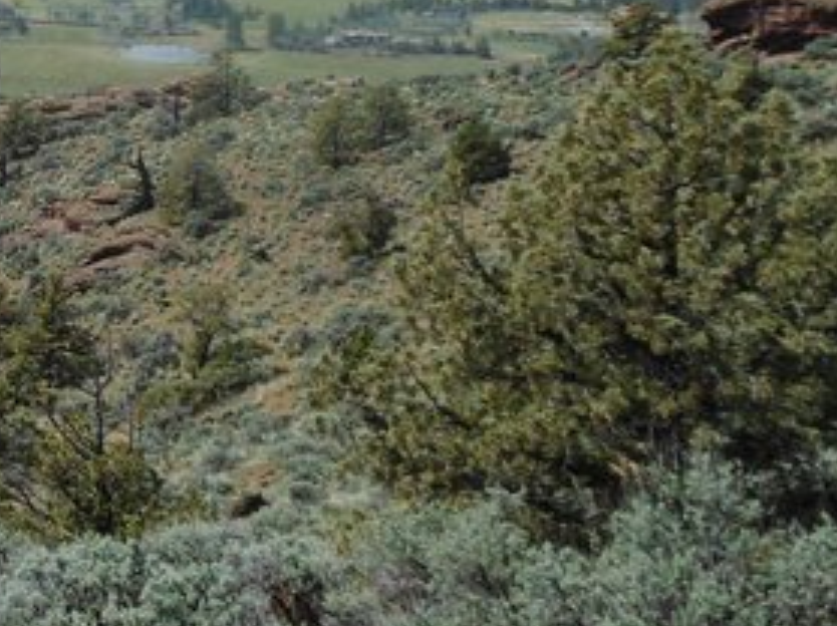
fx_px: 1957
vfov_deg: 17.6
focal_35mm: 81
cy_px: -65
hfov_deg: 21.6
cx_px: -283
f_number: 3.2
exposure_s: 1/800
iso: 80
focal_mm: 4.5
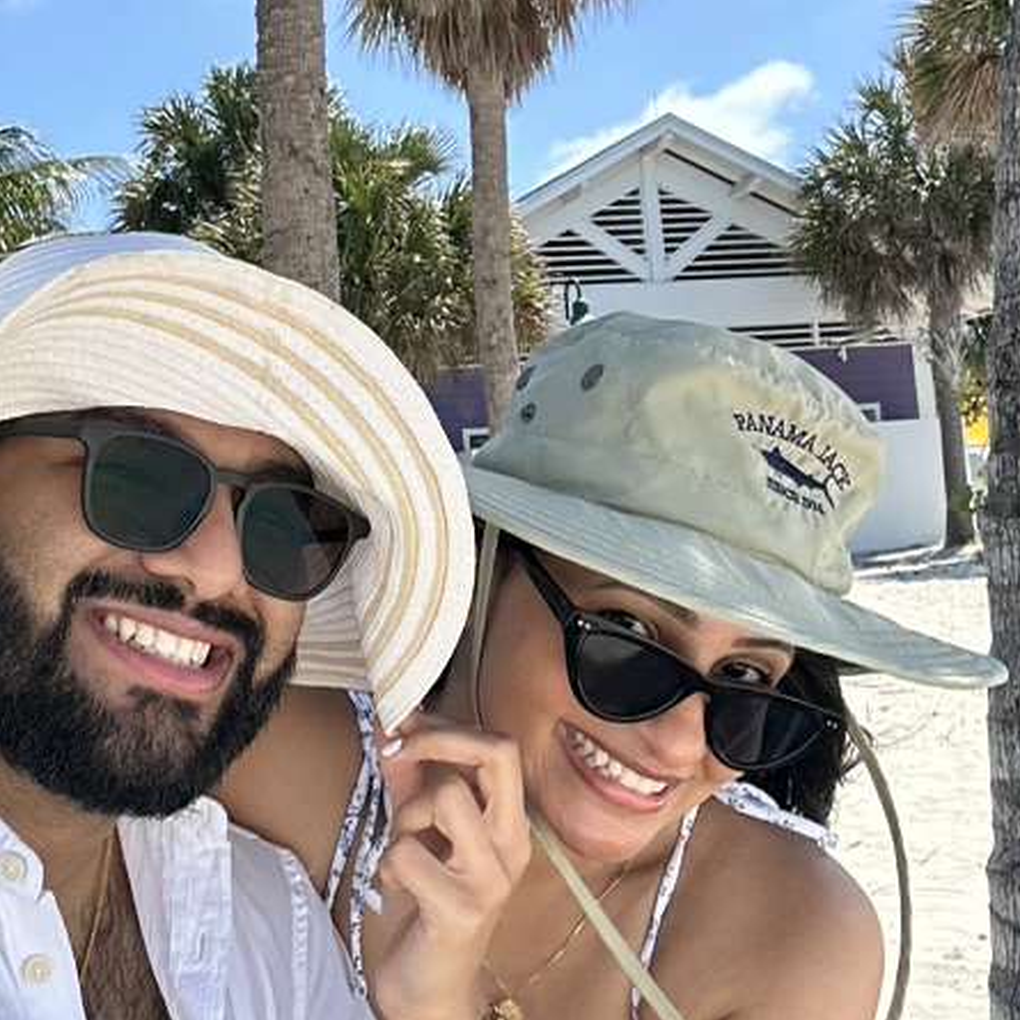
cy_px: 438
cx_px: 364
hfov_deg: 28.0
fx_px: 2034
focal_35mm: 61
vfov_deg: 28.1
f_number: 1.9
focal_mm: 2.69
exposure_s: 1/740
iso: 25
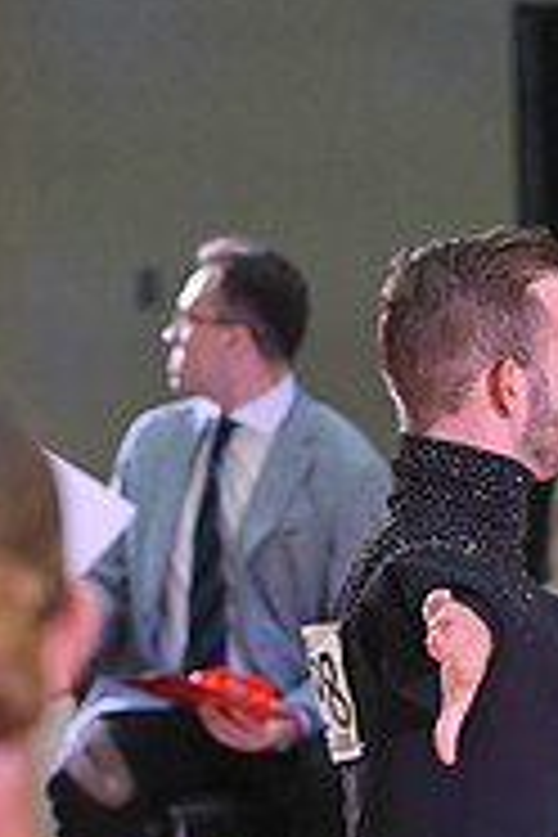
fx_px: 10485
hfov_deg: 3.0
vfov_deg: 4.6
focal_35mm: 451
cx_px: 686
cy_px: 1058
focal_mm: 145
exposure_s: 1/320
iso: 3200
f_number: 5.6
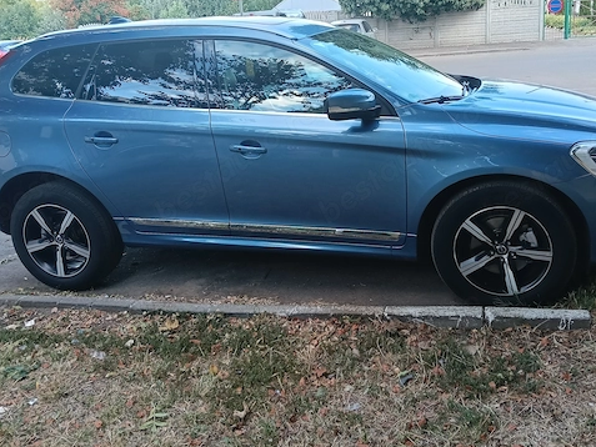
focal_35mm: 34
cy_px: 180
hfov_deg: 53.8
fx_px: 586
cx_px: 334
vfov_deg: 41.6
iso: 80
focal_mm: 3.98
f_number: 1.8
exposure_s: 1/33.3
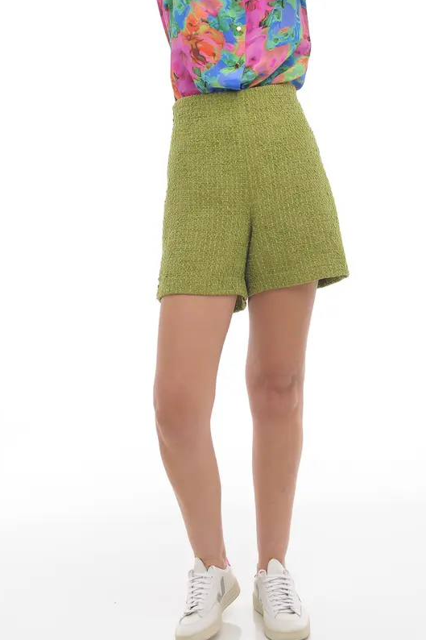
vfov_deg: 29.7
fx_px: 1207
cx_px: 232
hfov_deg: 20.0
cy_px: 320
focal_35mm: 68
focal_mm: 60
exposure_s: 1/160
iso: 200
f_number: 9
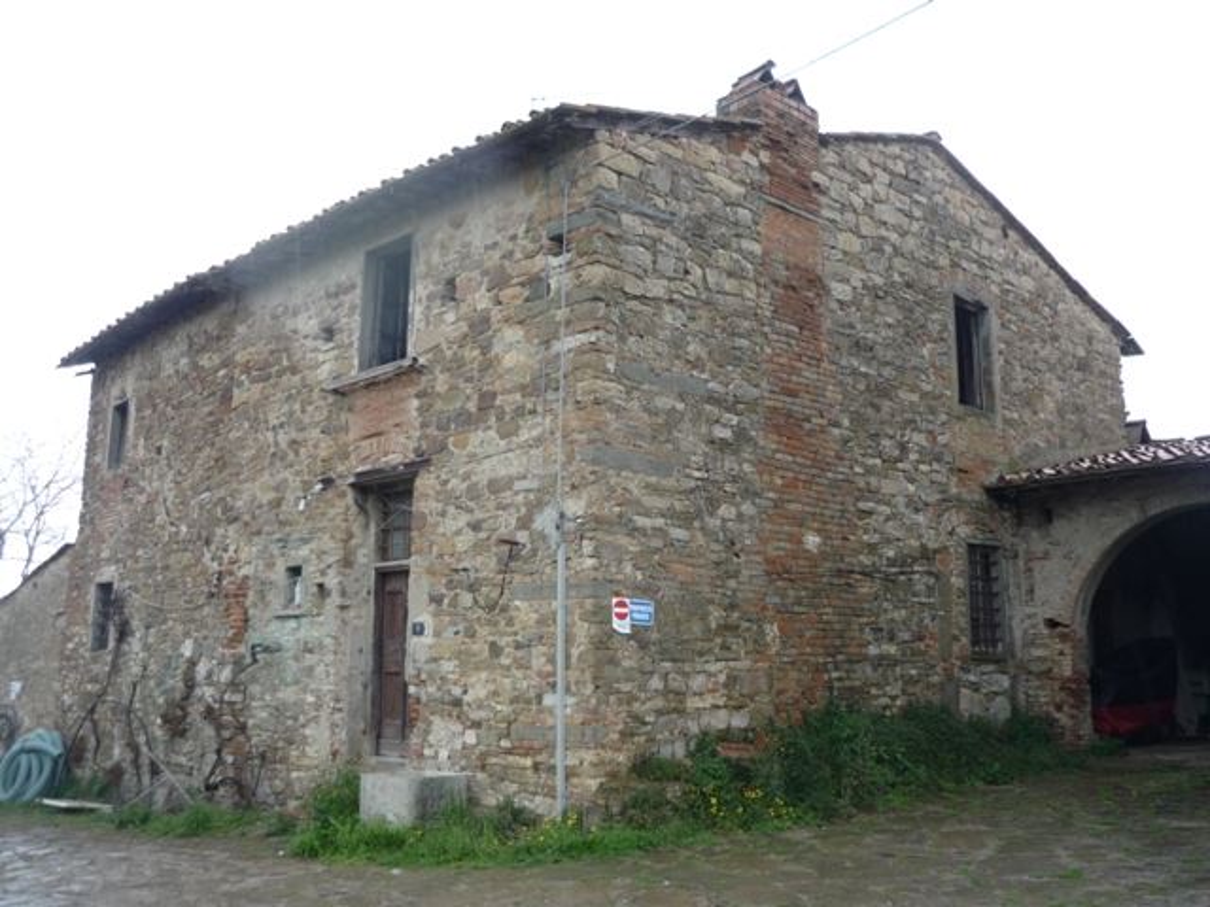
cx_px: 605
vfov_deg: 42.9
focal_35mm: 33
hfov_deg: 55.4
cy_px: 454
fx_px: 1154
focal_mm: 5.5
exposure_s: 1/80
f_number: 2.8
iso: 100
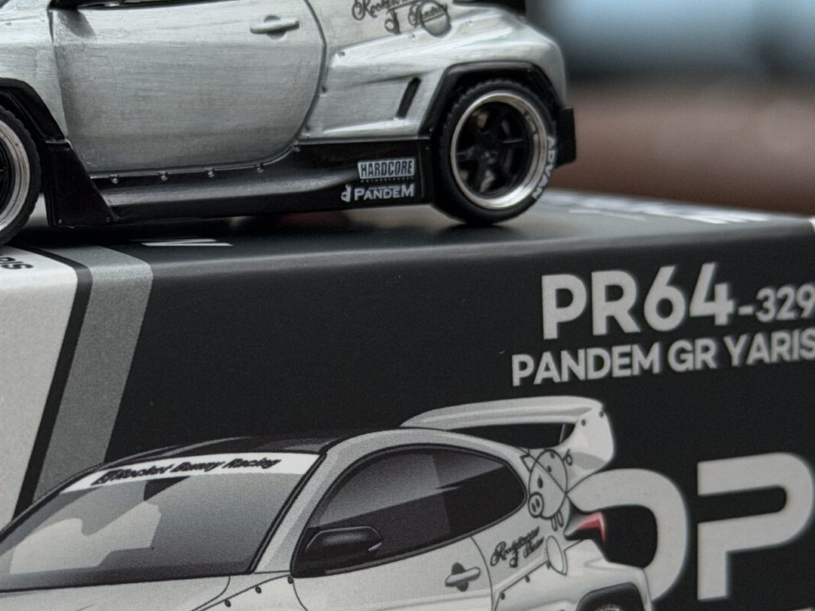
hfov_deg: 17.1
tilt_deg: -9.7
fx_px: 2683
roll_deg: -2.4
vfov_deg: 13.0
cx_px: 130
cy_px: 408
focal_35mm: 114
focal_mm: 6.76
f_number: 1.78
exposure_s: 1/57
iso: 250
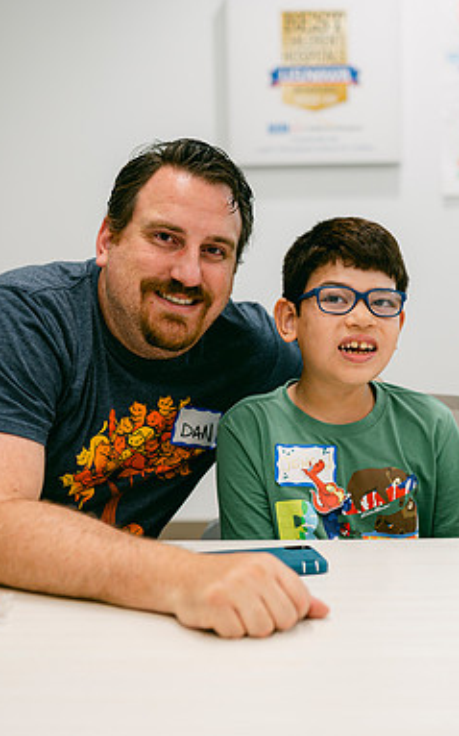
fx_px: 1082
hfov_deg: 23.9
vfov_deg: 37.5
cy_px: 367
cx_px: 254
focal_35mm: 54
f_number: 2
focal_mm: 35
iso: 125
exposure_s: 1/125
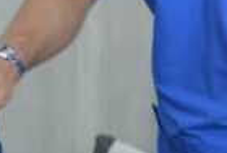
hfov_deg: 8.3
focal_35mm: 248
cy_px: 44
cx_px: 188
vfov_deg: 5.6
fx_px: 1567
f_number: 4
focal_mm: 34
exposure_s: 1/80
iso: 500
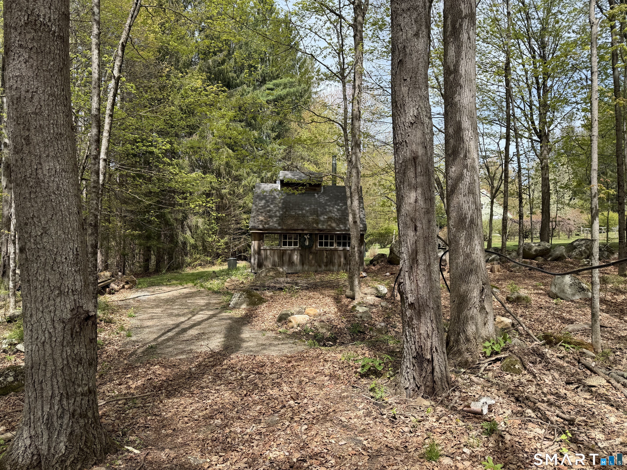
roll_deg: -1.5
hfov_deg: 71.6
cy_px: 235
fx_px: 435
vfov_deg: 56.8
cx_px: 314
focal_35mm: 24
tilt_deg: -0.7
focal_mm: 6.76
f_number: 1.78
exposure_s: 1/1493
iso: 80
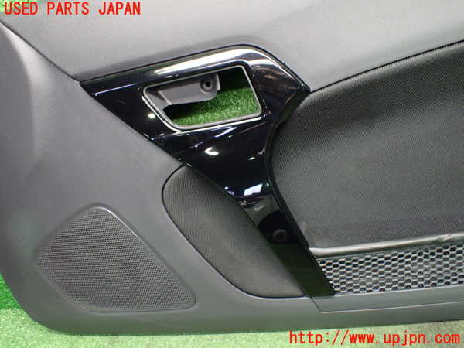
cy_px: 174
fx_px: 402
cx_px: 232
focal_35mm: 30
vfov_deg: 46.8
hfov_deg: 60.0
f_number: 2.3
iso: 800
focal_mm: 5.4
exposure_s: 1/30
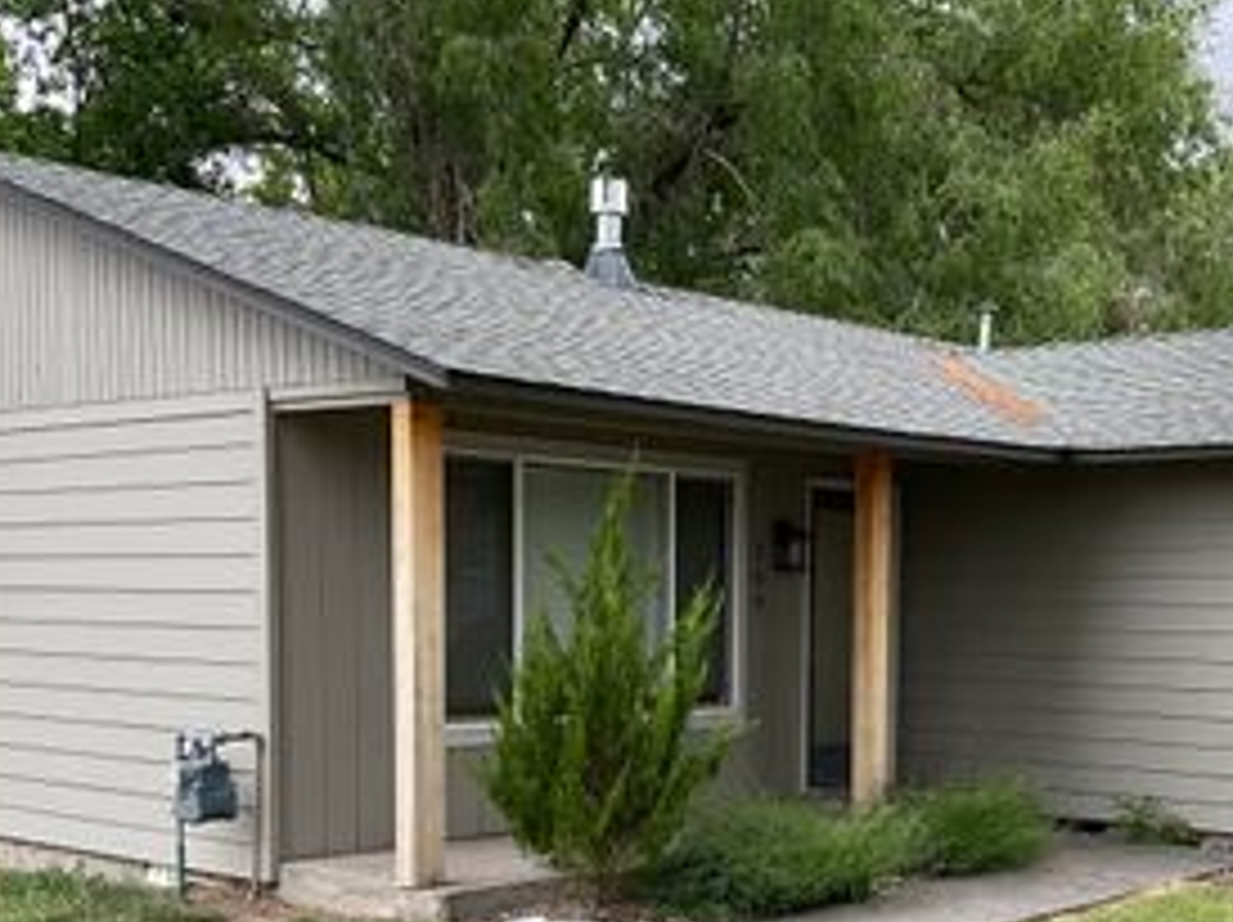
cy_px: 740
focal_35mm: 53
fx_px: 1886
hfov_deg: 35.8
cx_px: 846
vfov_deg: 26.9
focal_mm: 3
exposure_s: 1/122
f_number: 1.8
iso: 25
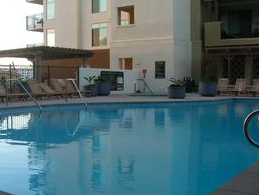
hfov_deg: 39.5
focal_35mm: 48
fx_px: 359
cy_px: 114
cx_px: 108
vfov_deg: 30.2
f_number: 4.9
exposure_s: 1/30
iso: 50
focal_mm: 5.7
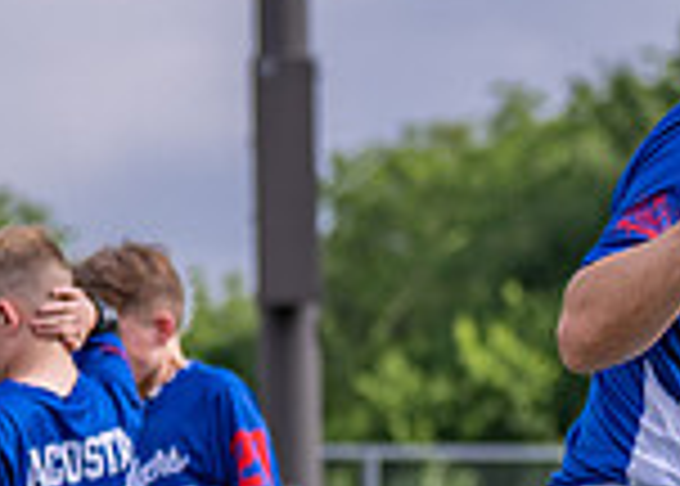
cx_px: 1279
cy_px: 444
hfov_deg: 4.5
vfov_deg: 3.3
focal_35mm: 442
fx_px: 8540
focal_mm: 79
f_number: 2.8
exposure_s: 1/2000
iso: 100
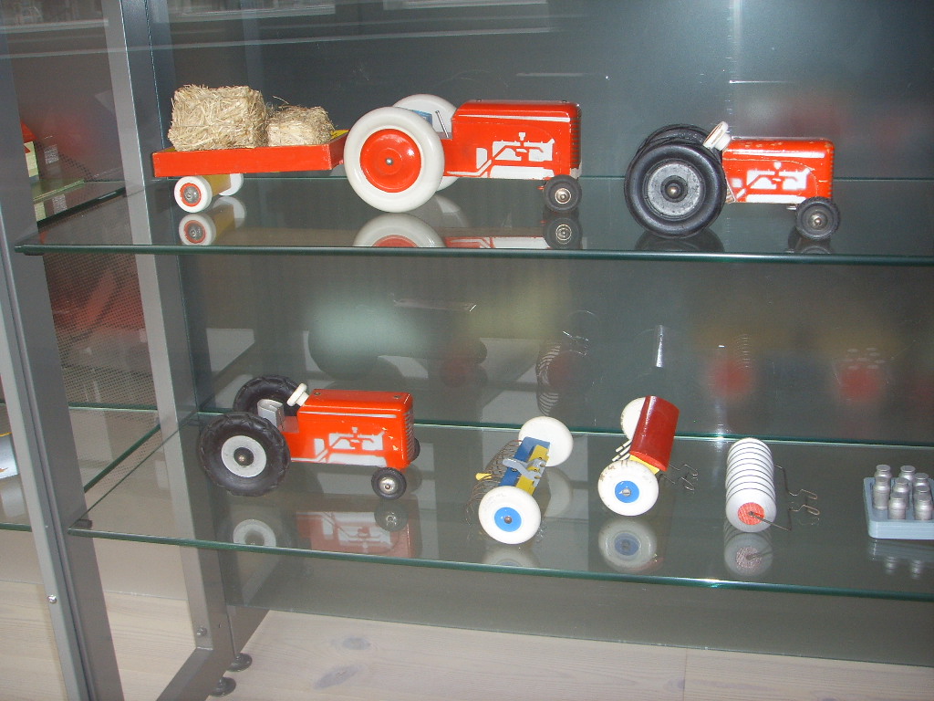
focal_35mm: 39
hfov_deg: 47.9
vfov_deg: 36.8
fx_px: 1052
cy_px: 350
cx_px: 467
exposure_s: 1/45
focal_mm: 6.6
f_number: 3.5
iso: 100
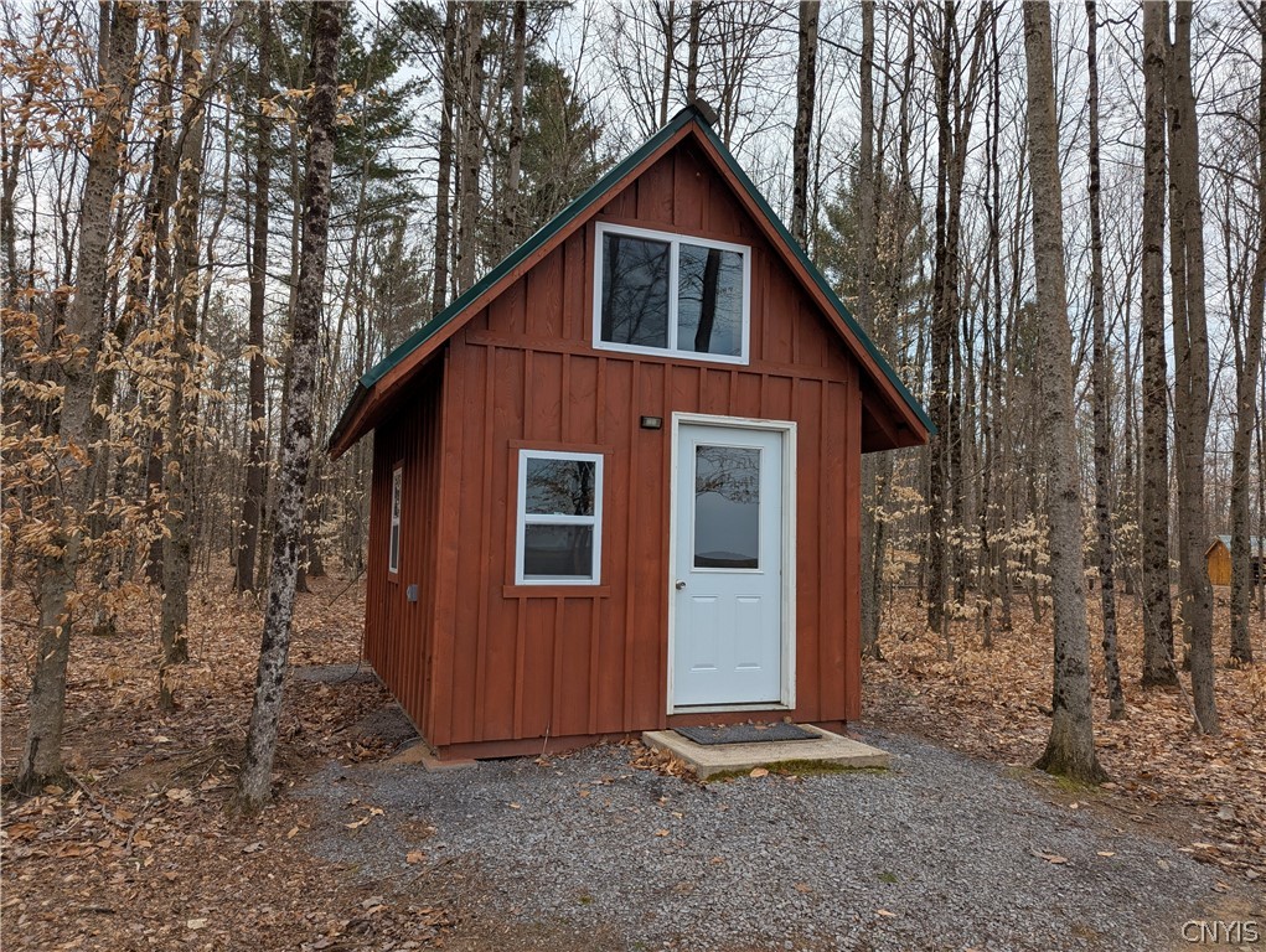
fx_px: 879
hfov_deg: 71.5
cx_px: 633
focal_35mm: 24
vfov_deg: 56.9
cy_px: 476
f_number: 1.85
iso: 41
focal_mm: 6.81
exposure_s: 1/1078
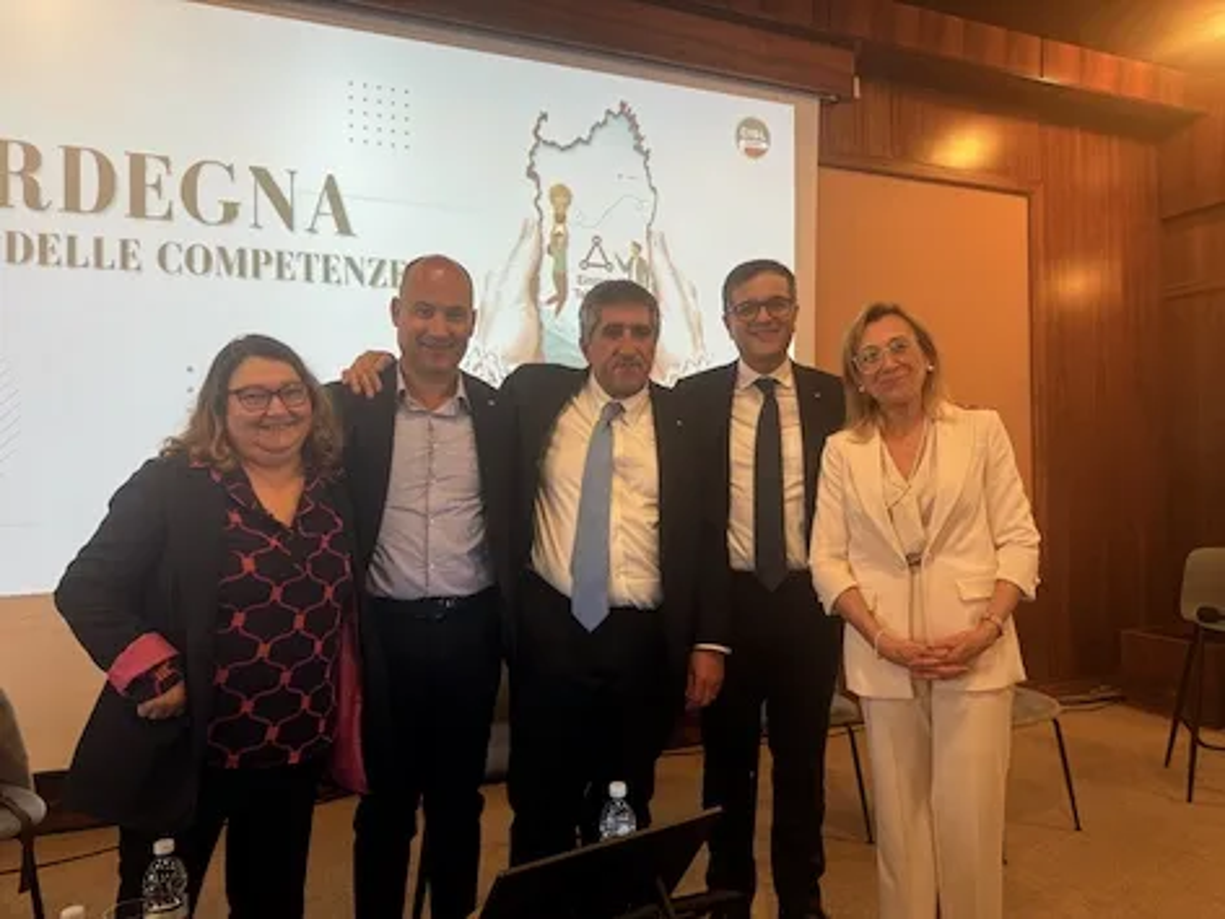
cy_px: 460
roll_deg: +0.2
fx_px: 849
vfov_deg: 56.8
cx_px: 612
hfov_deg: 71.6
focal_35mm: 24
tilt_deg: -0.2
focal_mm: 6.76
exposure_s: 1/50
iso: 250
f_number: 1.78
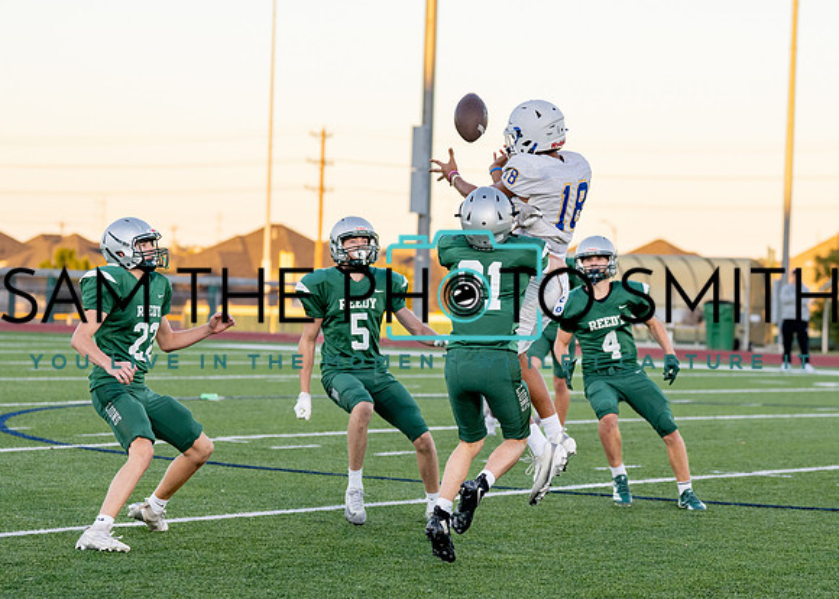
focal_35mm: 137
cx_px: 458
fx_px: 3259
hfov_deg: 14.7
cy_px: 273
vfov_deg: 10.5
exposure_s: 1/1250
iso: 500
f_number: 2.8
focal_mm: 88
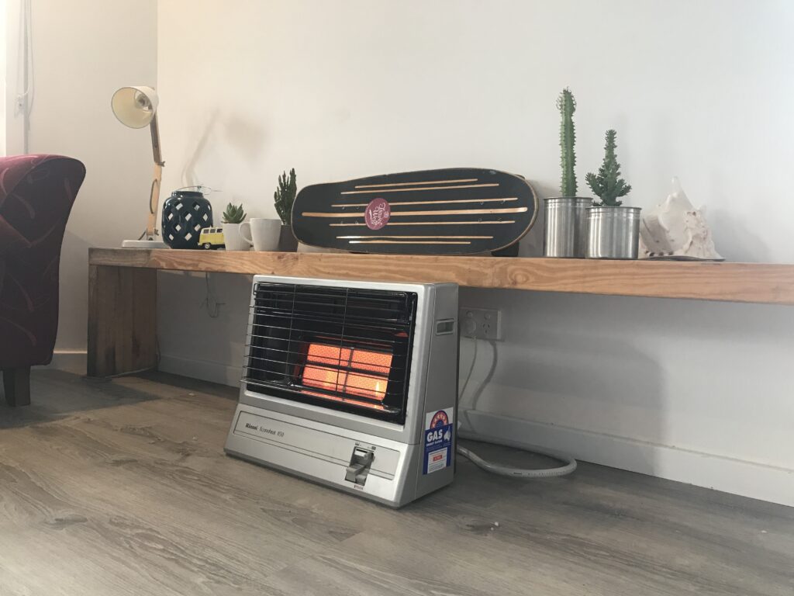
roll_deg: -1.6
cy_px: 298
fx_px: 642
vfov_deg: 49.7
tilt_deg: -4.1
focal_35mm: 28
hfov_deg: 63.4
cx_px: 397
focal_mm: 3.99
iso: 32
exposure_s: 1/25
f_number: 1.8
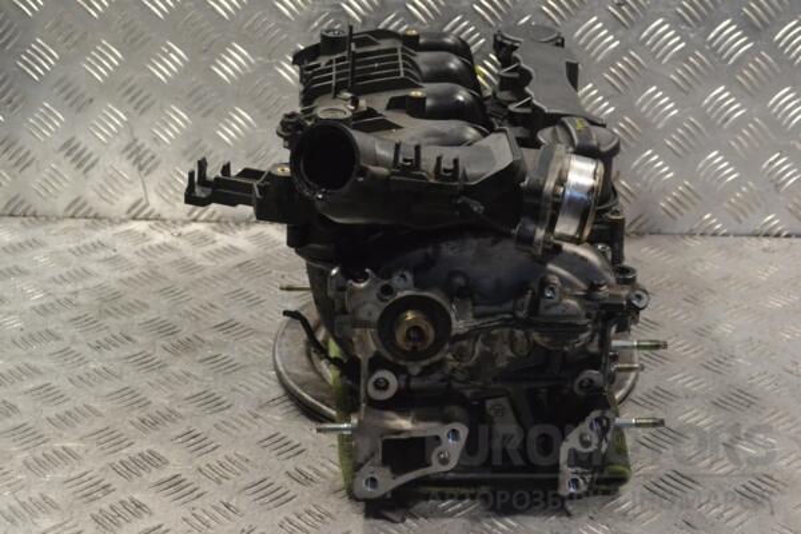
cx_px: 400
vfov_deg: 20.6
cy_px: 267
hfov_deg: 30.5
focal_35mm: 66
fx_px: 1468
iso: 3200
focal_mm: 44
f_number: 8
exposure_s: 1/250
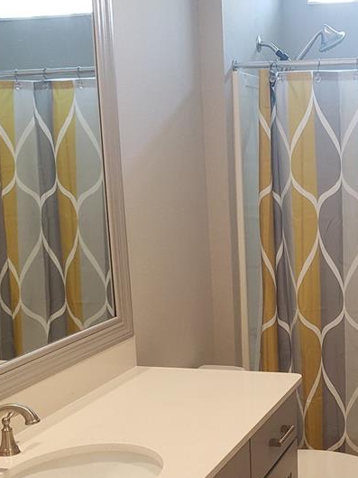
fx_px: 813
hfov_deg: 23.8
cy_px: 351
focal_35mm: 59
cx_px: 352
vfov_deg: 32.2
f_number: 1.5
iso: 160
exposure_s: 1/60
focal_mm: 4.3
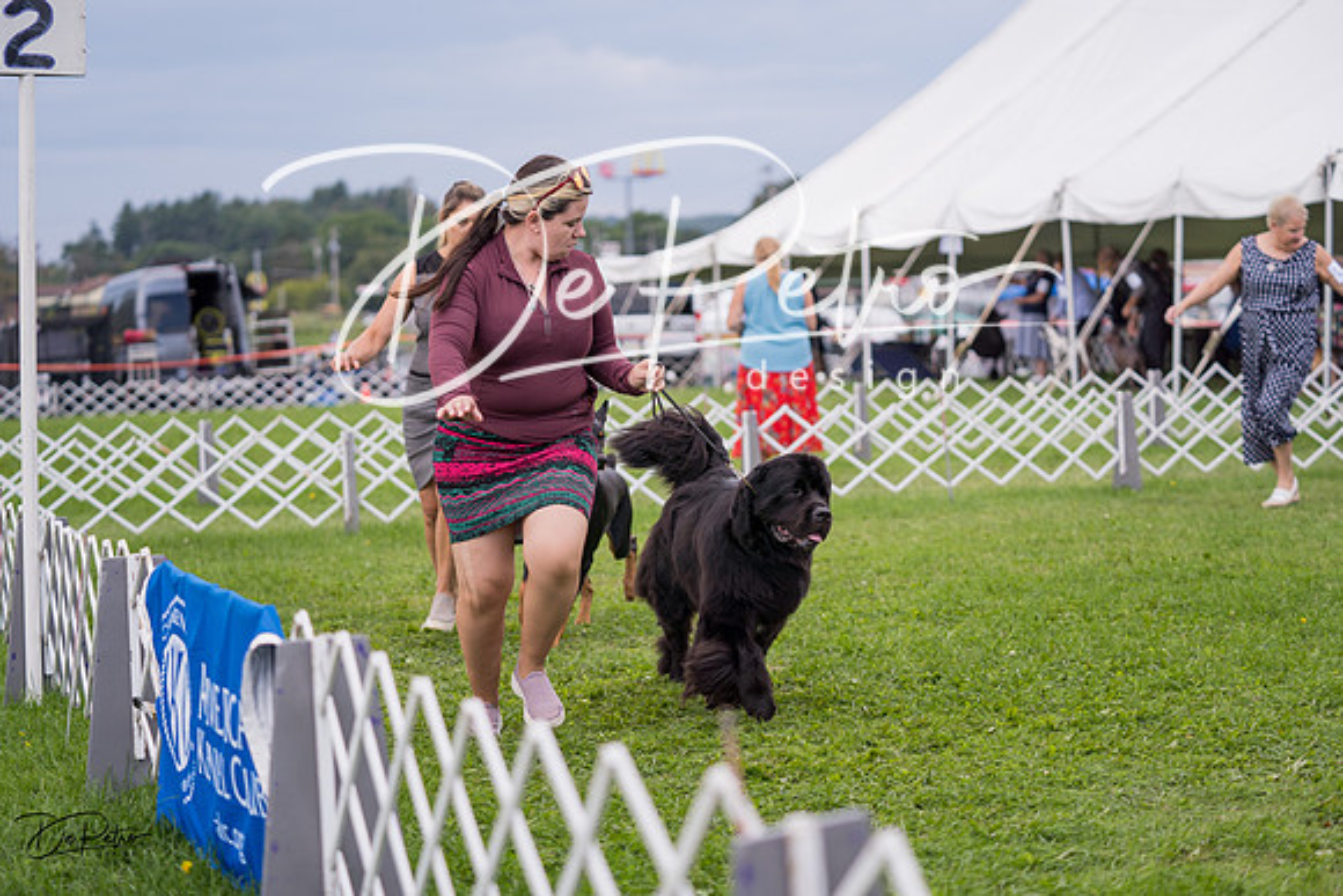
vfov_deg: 16.9
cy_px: 448
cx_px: 672
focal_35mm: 81
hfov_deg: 25.1
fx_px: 3022
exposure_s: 1/1000
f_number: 2.8
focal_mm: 81
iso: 100
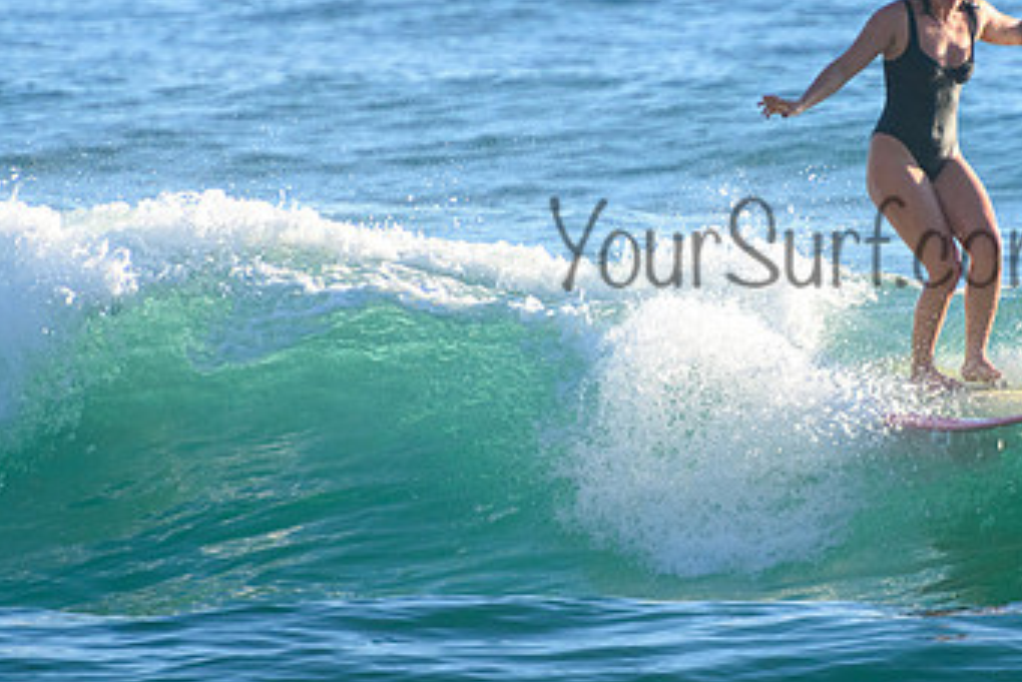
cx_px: 860
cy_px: 218
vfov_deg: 1.3
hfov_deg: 2.0
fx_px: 29081
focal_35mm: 1024
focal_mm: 400
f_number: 5.6
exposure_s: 1/2500
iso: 720
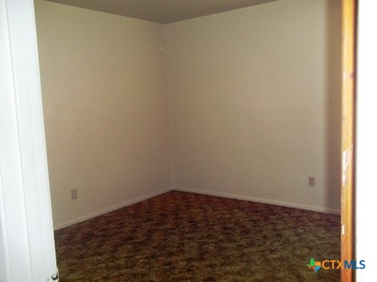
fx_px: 349
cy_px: 141
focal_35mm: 32
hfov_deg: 56.8
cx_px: 188
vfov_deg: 44.2
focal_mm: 5.7
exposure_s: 1/30
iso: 160
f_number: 2.9
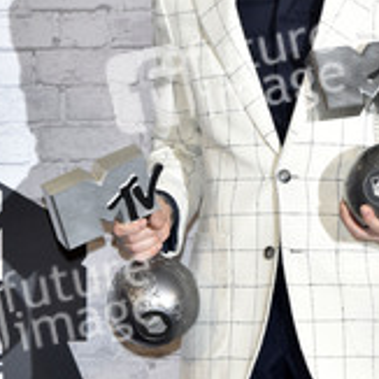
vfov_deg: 5.4
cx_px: 293
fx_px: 4001
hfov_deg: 5.4
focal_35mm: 323
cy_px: 195
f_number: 6.3
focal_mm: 155
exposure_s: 1/250
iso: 2000
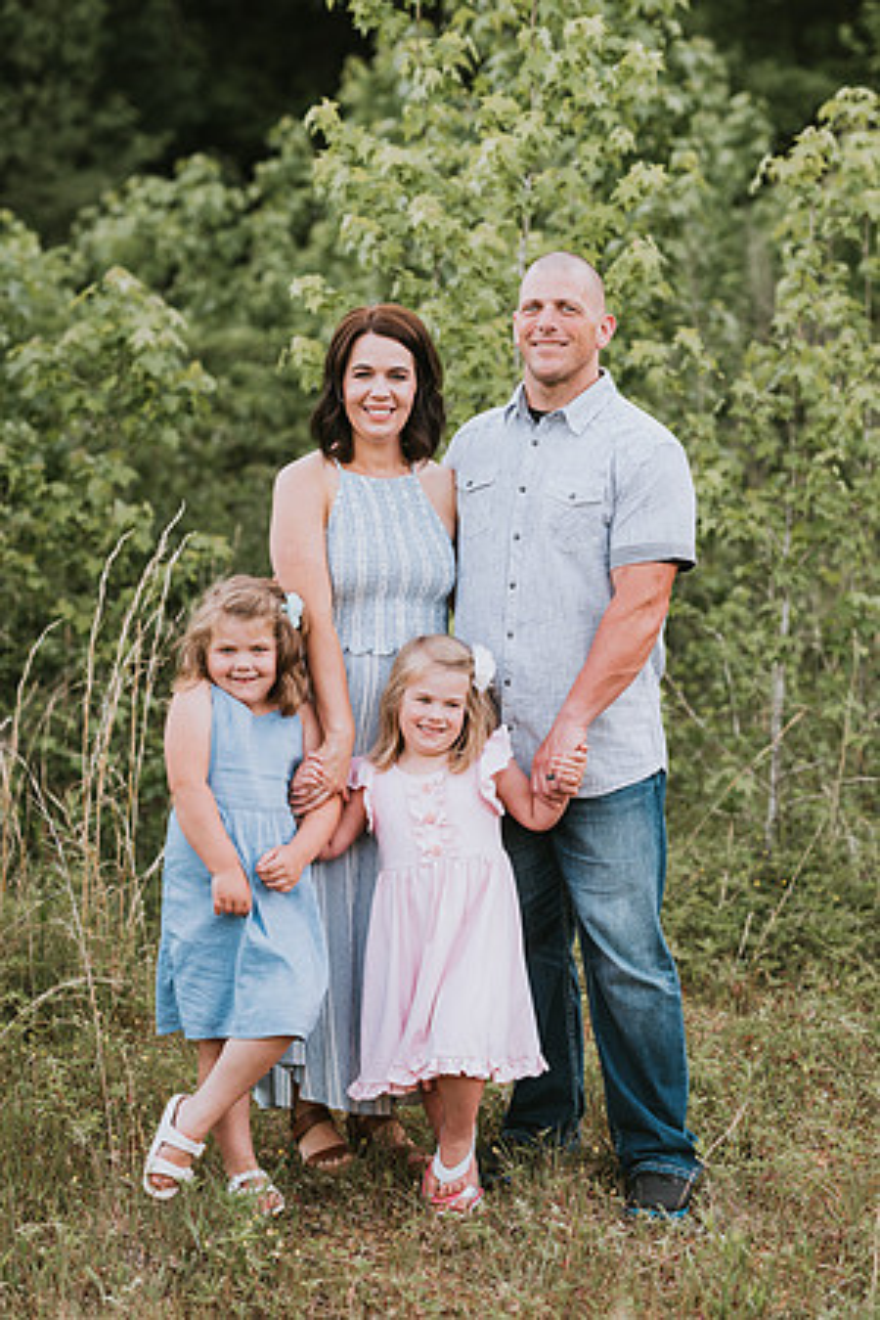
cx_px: 440
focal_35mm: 85
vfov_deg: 23.9
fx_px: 3116
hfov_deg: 16.1
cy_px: 660
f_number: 2.5
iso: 200
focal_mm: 85
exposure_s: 1/400
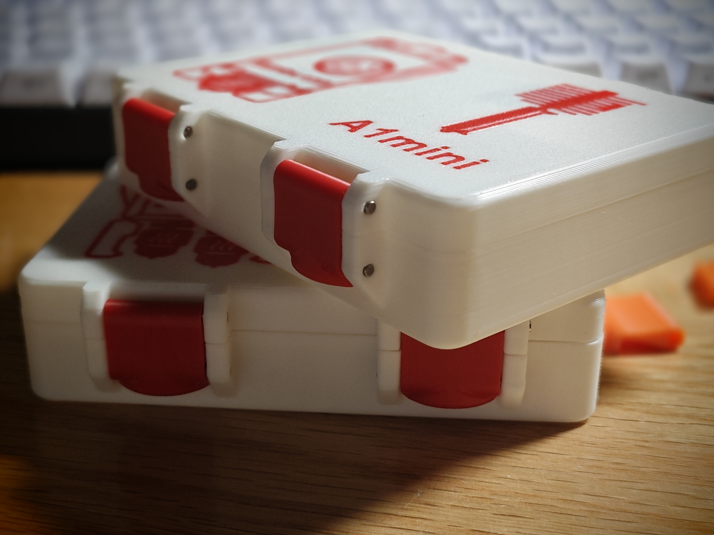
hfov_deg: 38.2
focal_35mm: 50
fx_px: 1031
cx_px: 357
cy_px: 268
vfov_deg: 29.1
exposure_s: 1/50
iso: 400
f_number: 0.95
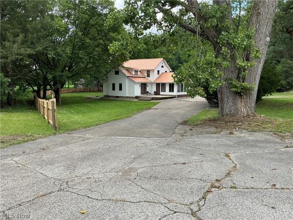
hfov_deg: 63.4
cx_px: 146
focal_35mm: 28
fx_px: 237
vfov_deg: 49.7
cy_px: 110
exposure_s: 1/556
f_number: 1.8
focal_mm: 3
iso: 25
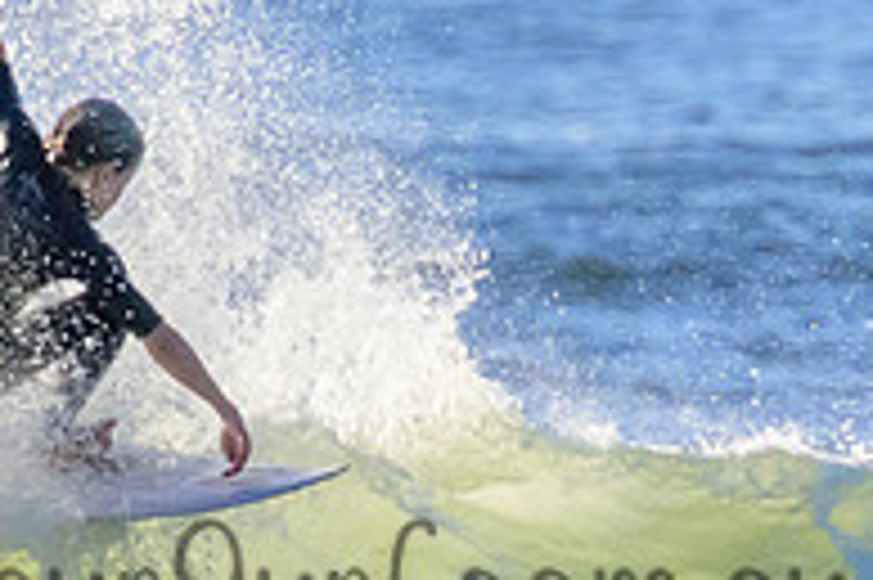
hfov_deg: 0.6
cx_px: 774
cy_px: 331
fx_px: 79689
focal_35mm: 3289
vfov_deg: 0.4
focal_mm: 800
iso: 1400
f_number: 11
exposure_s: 1/2000
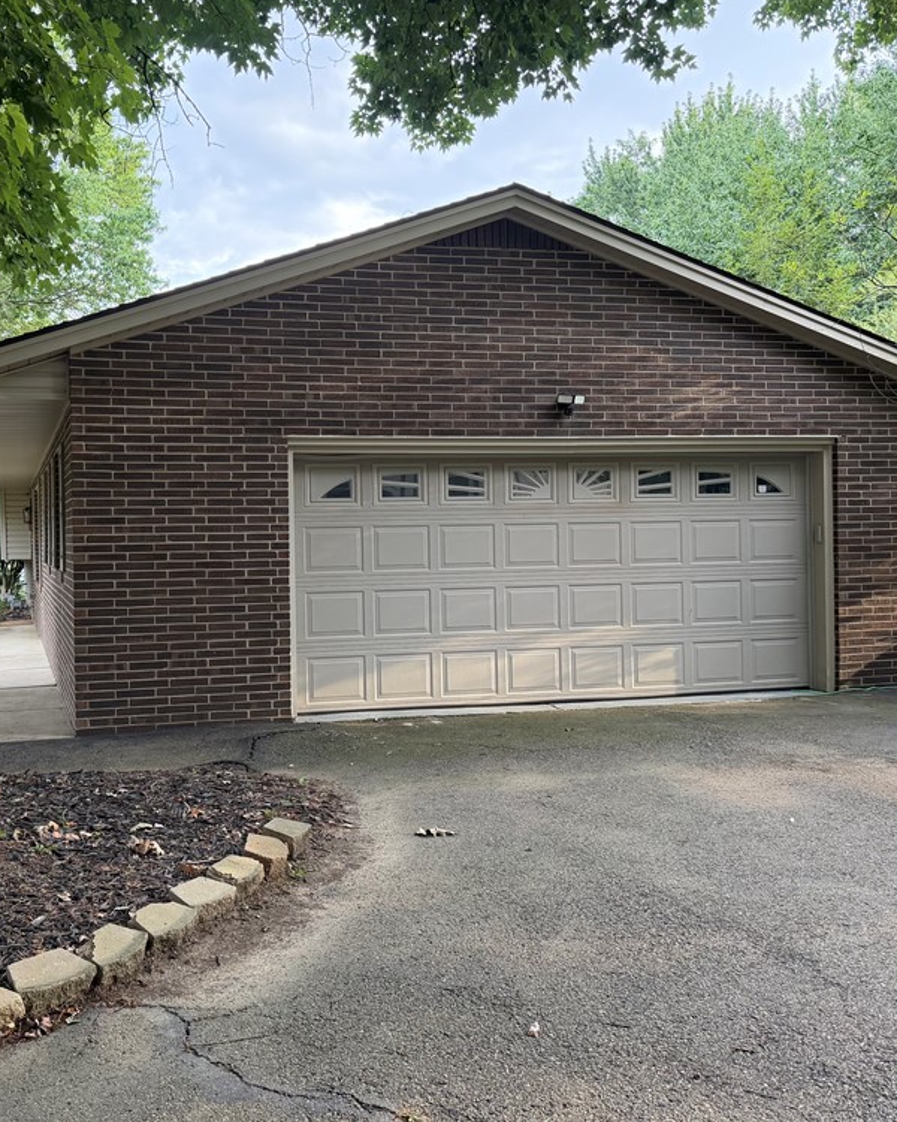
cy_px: 558
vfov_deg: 55.7
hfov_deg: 44.8
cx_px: 265
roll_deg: +0.9
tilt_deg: -1.1
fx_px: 1062
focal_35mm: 32
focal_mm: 6.76
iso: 200
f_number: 1.78
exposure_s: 1/144
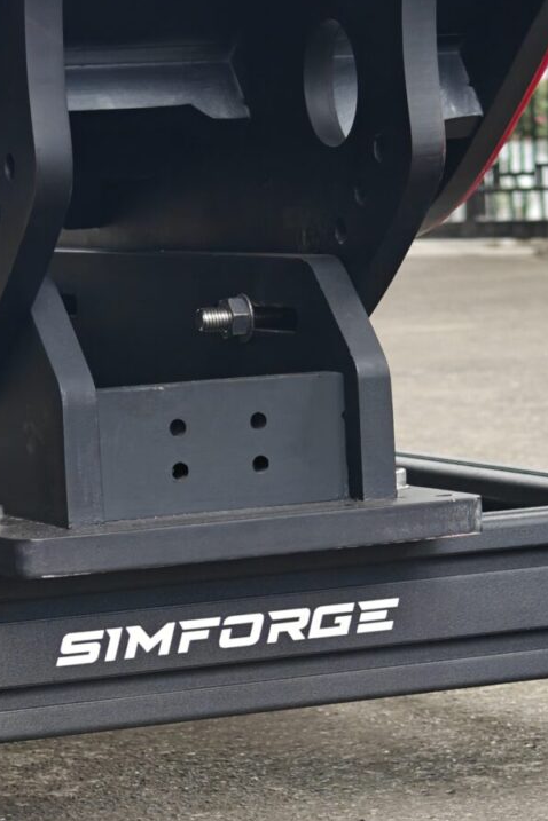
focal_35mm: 156
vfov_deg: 13.1
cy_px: 593
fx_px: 3562
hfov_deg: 8.8
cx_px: 302
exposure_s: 1/70
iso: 500
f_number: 16
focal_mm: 13.3
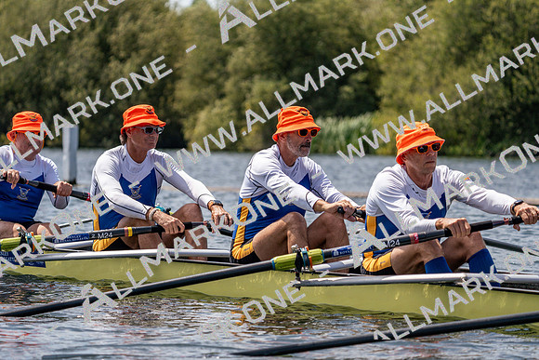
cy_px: 180
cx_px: 270
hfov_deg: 10.3
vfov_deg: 6.9
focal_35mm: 200
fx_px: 2995
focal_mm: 200
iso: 200
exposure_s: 1/2000
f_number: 5.6
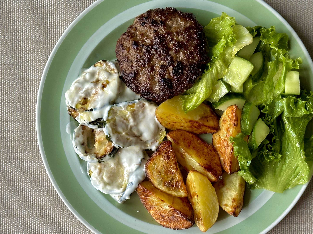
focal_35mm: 67
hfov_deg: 28.9
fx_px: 606
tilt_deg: -86.7
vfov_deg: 21.9
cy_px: 117
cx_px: 182
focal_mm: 6.86
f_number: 1.78
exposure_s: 1/60
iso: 125
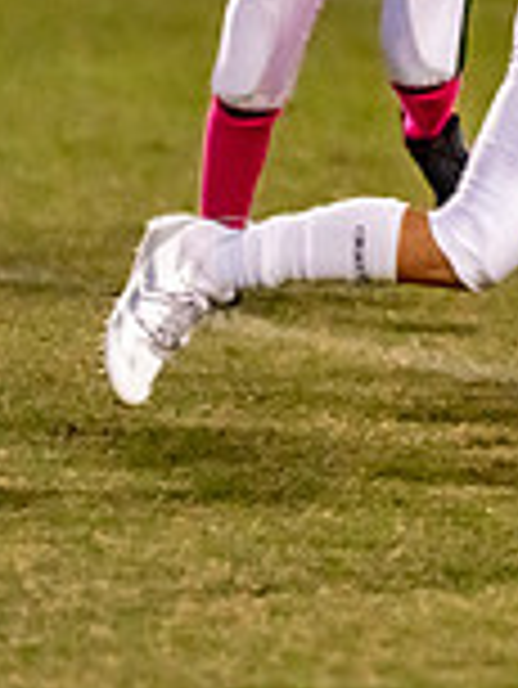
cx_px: 1213
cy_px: -76
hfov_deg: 1.6
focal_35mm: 919
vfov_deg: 2.2
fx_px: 18311
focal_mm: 200
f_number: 2.8
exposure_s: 1/1000
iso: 4000
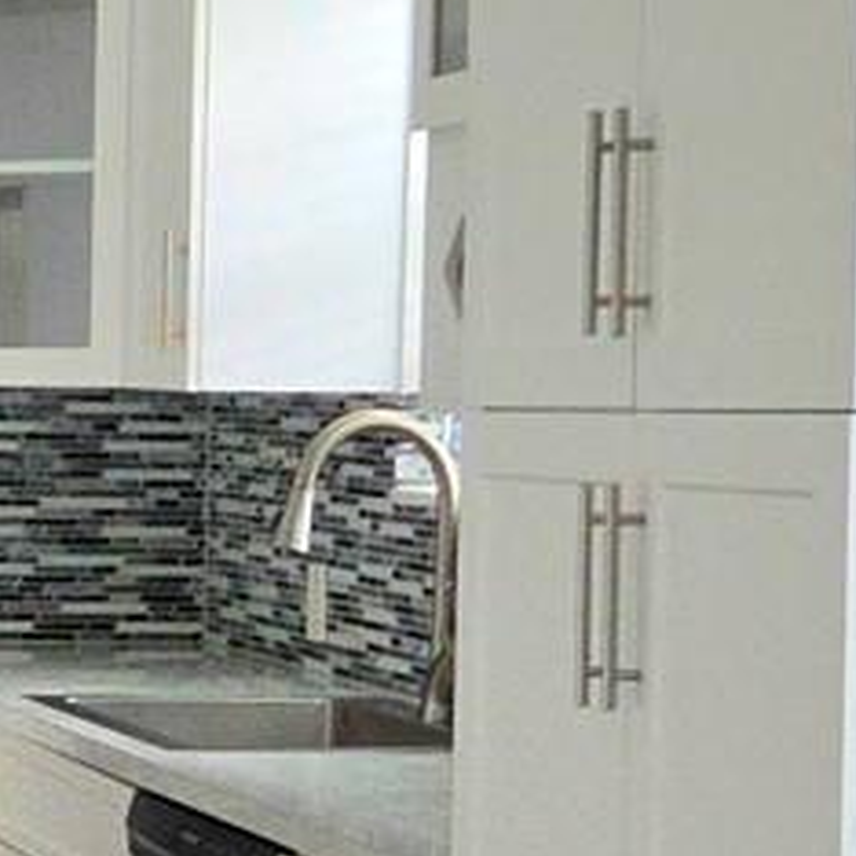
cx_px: -534
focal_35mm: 139
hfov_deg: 11.8
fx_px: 3889
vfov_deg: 12.5
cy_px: 611
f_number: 1.8
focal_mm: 5.4
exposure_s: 1/120
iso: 250
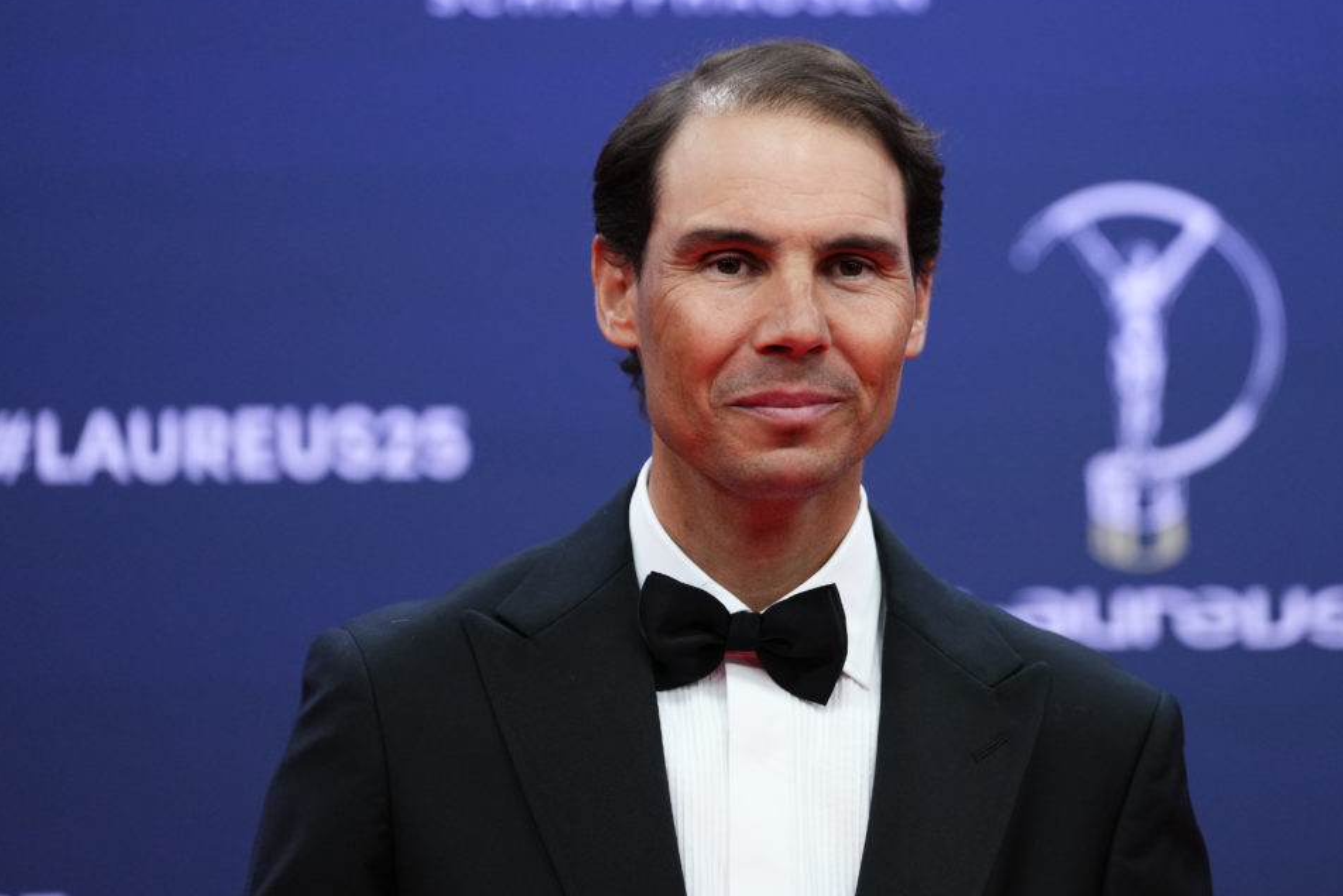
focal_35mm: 212
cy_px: 441
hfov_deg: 9.7
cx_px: 694
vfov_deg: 6.5
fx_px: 7909
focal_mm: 197
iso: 2000
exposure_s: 1/1250
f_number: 2.8
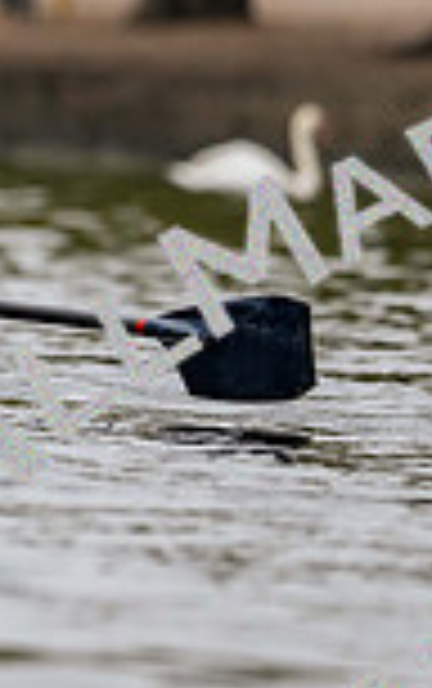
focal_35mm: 1544
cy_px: 142
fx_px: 29003
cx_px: -513
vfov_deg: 1.4
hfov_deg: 0.9
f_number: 4.5
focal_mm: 400
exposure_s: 1/2000
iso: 1400
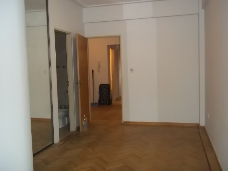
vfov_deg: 39.7
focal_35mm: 36
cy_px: 86
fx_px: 237
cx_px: 114
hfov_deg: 51.4
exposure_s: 1/30
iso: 320
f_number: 3.1
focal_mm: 6.5
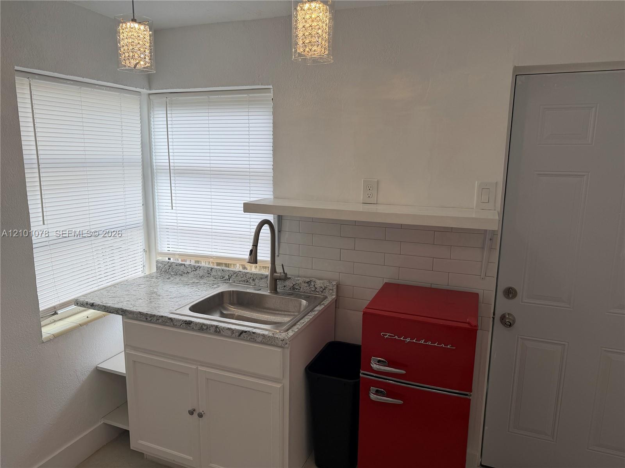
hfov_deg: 71.6
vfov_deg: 56.8
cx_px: 312
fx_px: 433
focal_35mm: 24
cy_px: 234
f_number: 1.78
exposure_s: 1/622
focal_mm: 6.76
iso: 80
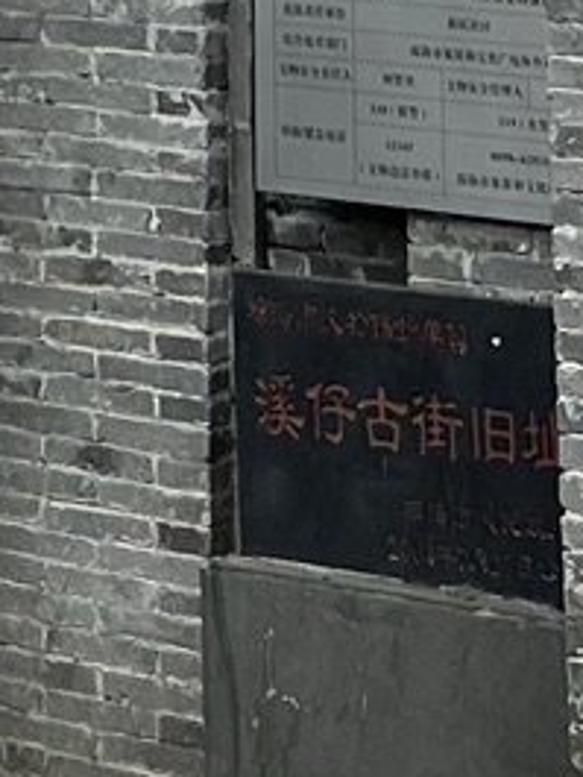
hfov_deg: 7.3
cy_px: -1610
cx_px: -598
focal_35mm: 196
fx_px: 4398
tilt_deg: +16.3
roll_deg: -2.7
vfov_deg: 8.4
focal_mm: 5.7
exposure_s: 1/2008
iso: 50
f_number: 1.5
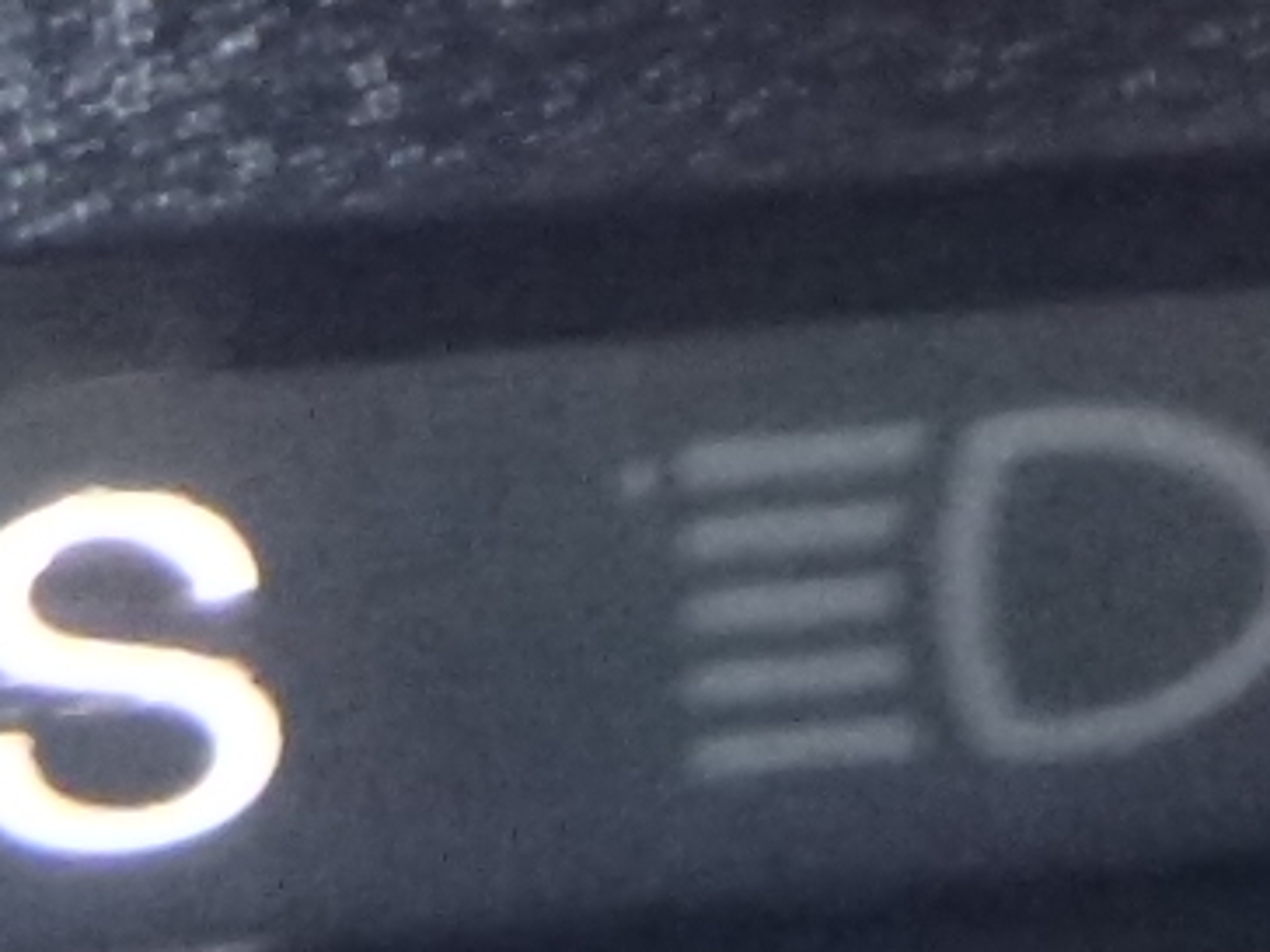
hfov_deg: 11.2
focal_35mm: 176
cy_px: -1032
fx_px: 6457
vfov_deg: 8.0
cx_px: 558
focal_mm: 4.5
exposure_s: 1/8
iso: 800
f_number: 3.9
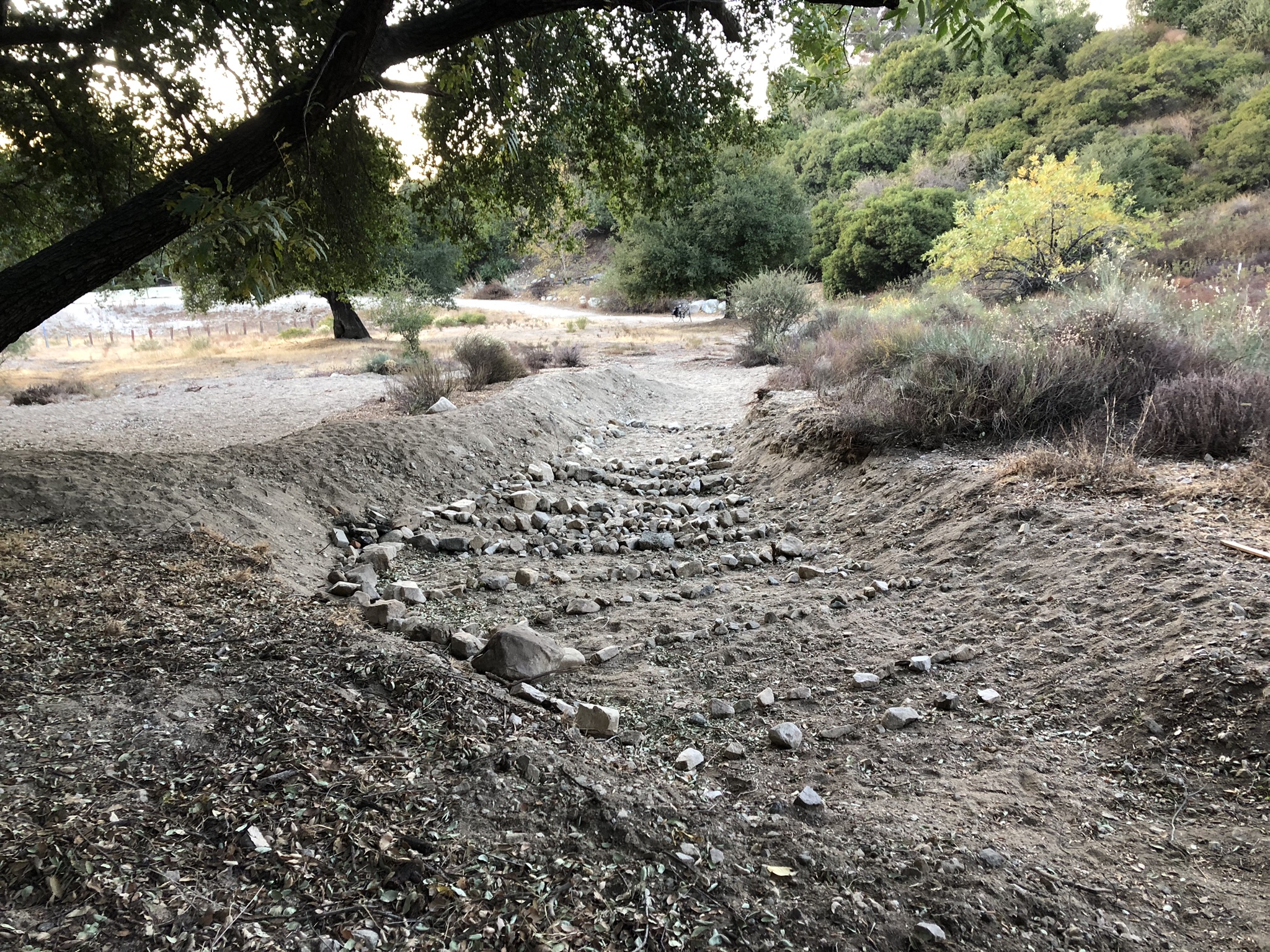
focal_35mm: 28
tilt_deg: -14.1
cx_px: 635
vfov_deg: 49.7
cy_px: 476
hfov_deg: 63.4
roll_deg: +2.2
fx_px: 1027
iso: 40
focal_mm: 3.99
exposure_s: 1/20
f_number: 1.8
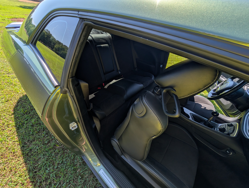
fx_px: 86
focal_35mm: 12
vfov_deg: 94.6
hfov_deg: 110.5
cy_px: 94
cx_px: 124
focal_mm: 2.02
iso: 58
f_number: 1.7
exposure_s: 1/1541
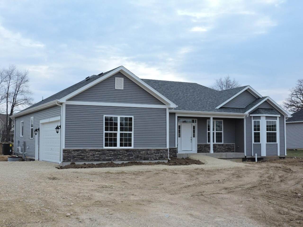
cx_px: 152
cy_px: 114
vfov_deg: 30.9
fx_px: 411
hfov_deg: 40.4
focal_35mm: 47
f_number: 3.5
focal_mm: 8.4
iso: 100
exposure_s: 1/200
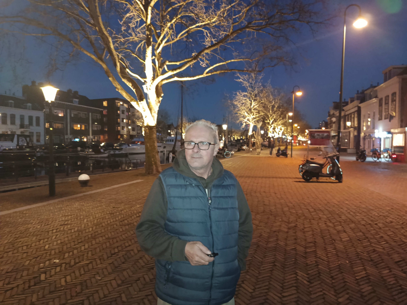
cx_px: 204
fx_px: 282
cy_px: 152
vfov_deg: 56.8
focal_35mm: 24
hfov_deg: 71.6
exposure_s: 1/20
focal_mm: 5.24
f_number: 1.7
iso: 4850
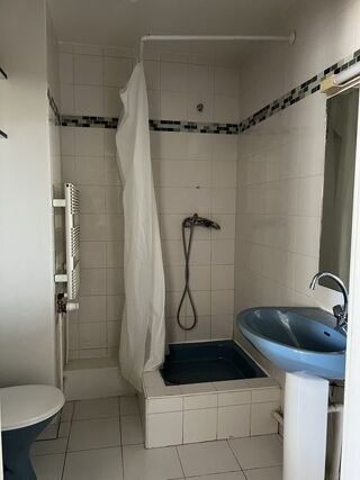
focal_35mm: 26
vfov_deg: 67.3
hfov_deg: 53.0
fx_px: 361
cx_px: 180
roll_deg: +0.0
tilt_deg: -4.4
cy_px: 240
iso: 320
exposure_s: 1/60
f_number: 1.5
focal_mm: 5.7
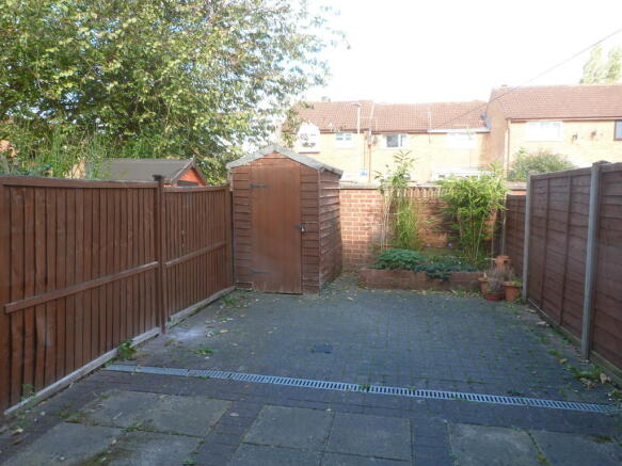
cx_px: 311
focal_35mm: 25
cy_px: 233
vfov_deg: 54.9
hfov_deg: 69.4
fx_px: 449
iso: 100
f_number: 3.2
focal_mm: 4.5
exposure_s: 1/125
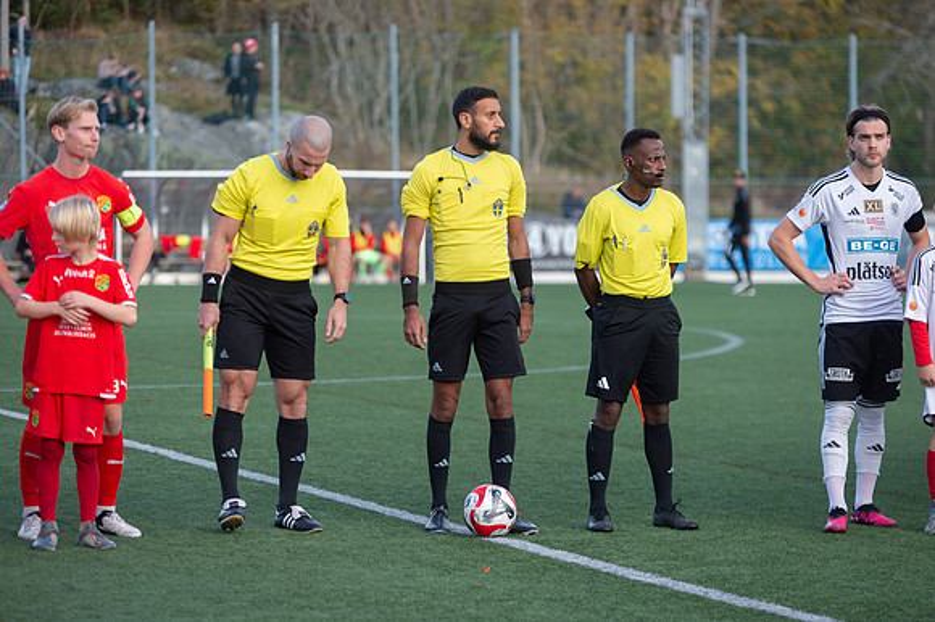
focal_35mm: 150
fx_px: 3893
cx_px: 468
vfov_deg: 9.1
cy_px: 311
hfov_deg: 13.7
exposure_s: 1/1250
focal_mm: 150
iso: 720
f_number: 3.5
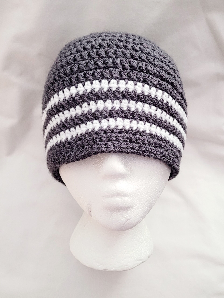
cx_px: 112
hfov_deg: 53.1
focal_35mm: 26
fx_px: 224
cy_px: 149
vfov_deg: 67.3
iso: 250
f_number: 1.8
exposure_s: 1/100
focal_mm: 5.4
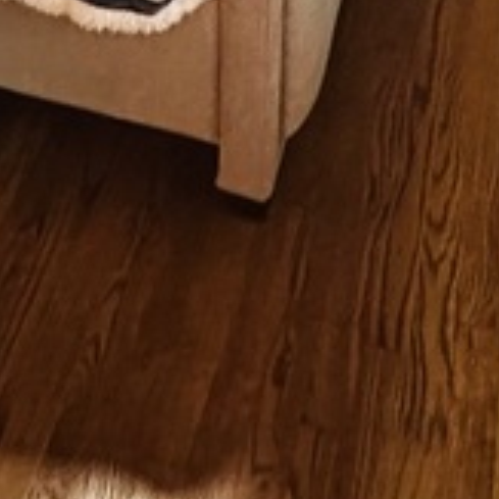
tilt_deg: -19.9
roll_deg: +1.2
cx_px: 110
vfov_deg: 15.8
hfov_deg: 20.9
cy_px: -545
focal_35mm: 82
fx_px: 1337
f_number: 2.2
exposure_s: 1/40
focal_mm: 2.22
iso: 1000
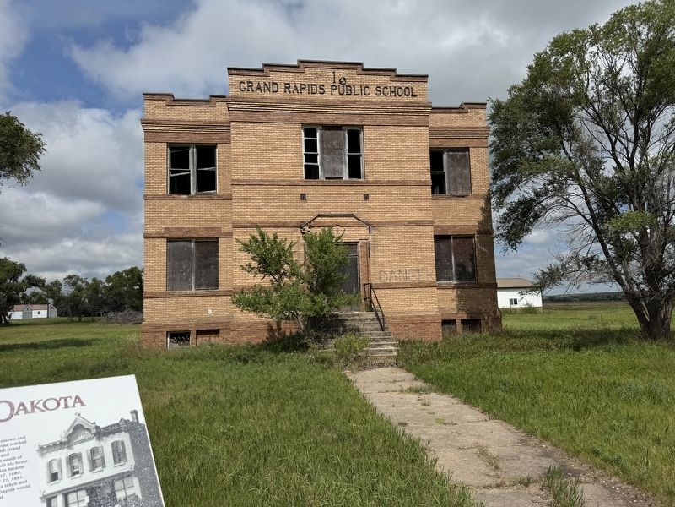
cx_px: 338
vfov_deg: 56.8
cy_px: 254
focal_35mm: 24
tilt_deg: +6.4
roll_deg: +2.0
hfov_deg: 71.6
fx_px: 468
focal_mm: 6.76
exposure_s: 1/9009
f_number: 1.78
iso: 80
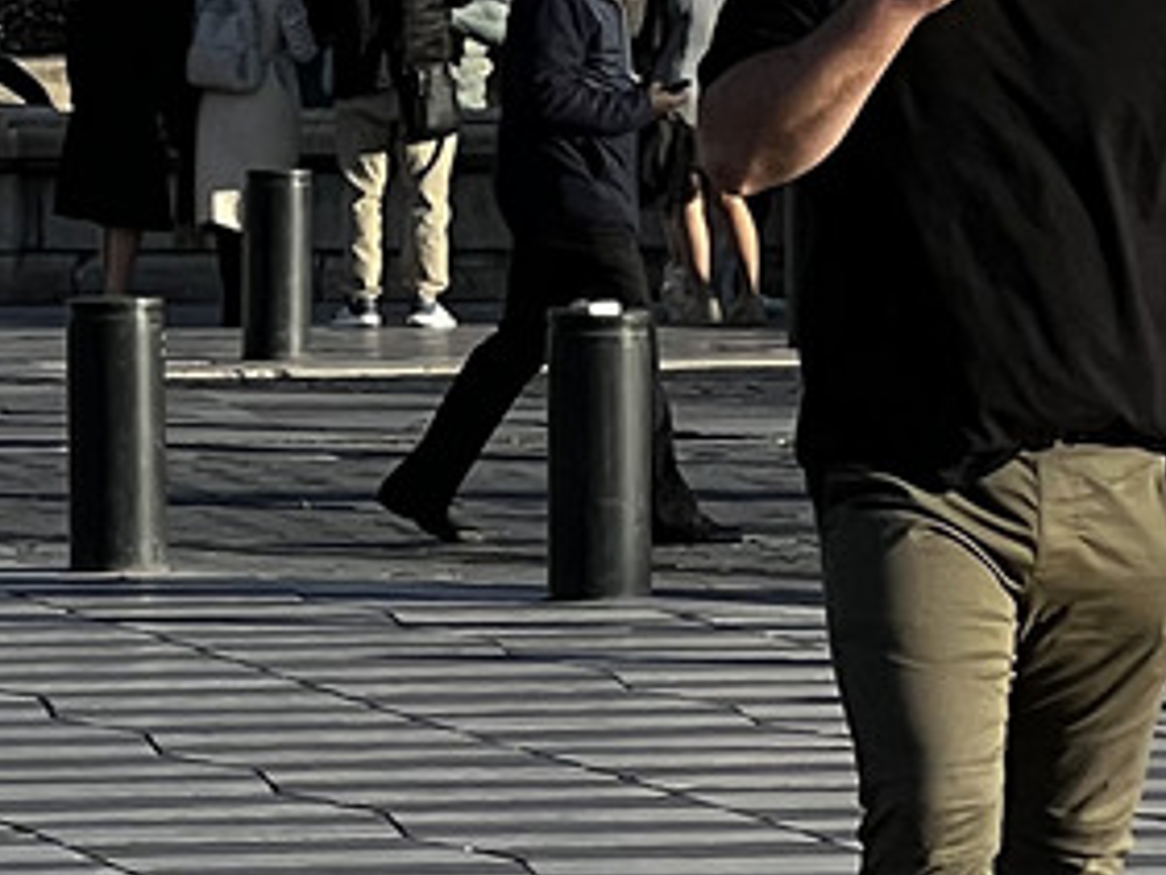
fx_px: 14760
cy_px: -800
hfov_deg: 4.5
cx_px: -714
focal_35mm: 438
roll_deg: +0.8
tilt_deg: +3.0
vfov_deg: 3.4
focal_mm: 9
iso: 32
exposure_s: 1/589
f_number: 2.8
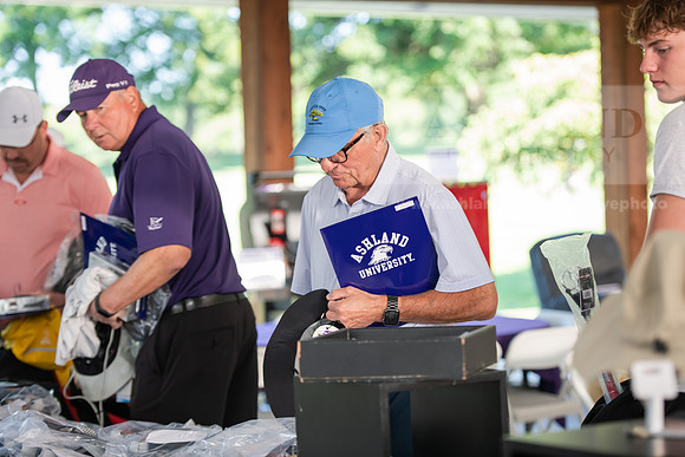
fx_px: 1903
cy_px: 228
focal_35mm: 100
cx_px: 342
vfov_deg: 13.7
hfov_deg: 20.4
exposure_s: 1/200
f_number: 3.2
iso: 320
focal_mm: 100
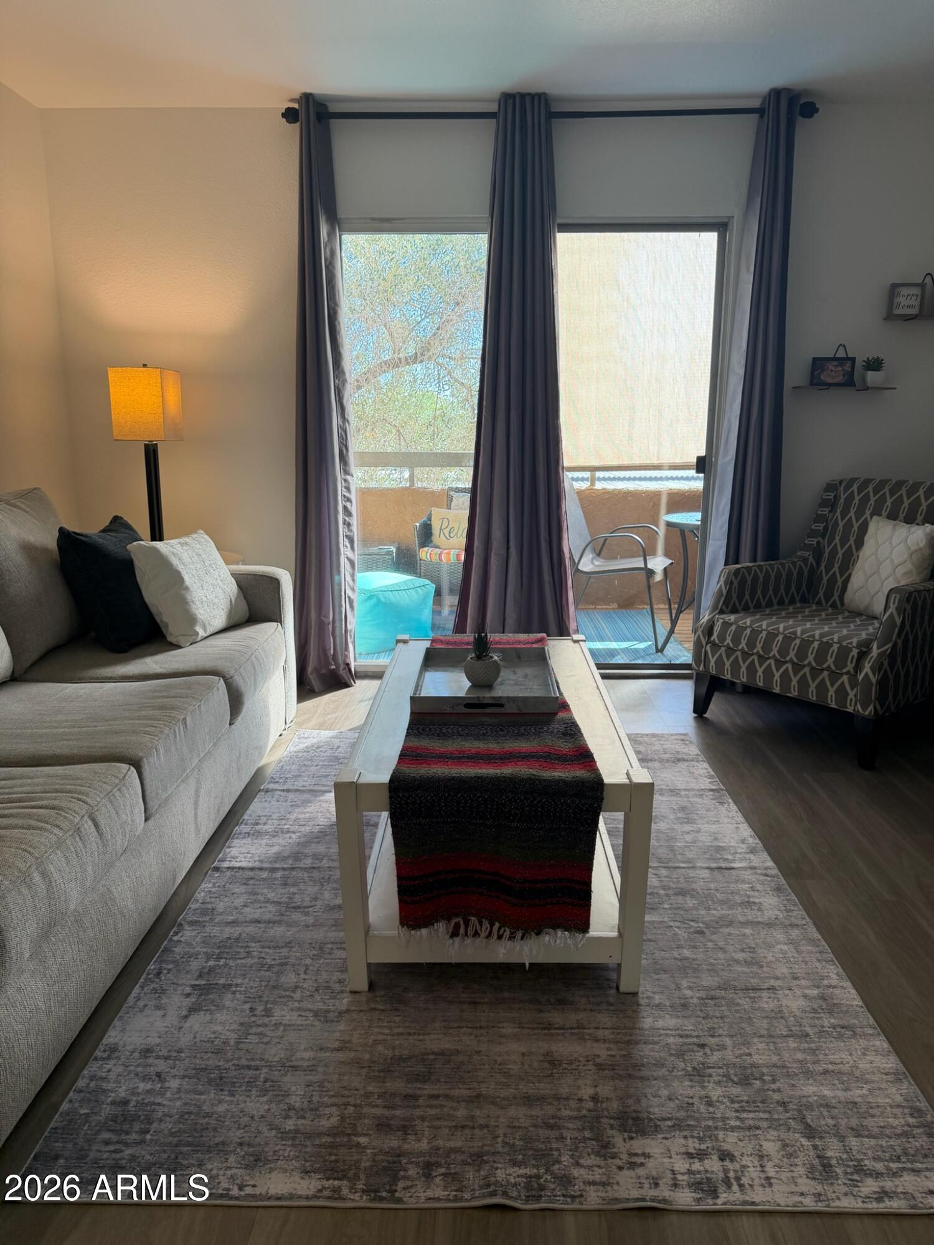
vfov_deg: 71.6
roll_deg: -0.2
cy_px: 622
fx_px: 863
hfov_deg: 56.8
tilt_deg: -11.9
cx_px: 467
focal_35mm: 24
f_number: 1.78
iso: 125
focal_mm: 6.76
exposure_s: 1/210
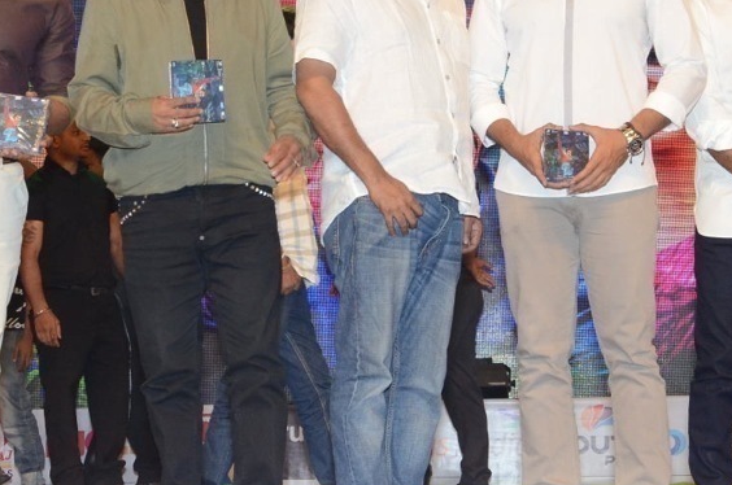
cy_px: 182
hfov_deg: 15.3
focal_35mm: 134
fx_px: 2720
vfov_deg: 10.2
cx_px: 393
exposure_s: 1/125
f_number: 5.6
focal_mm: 42
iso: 1250
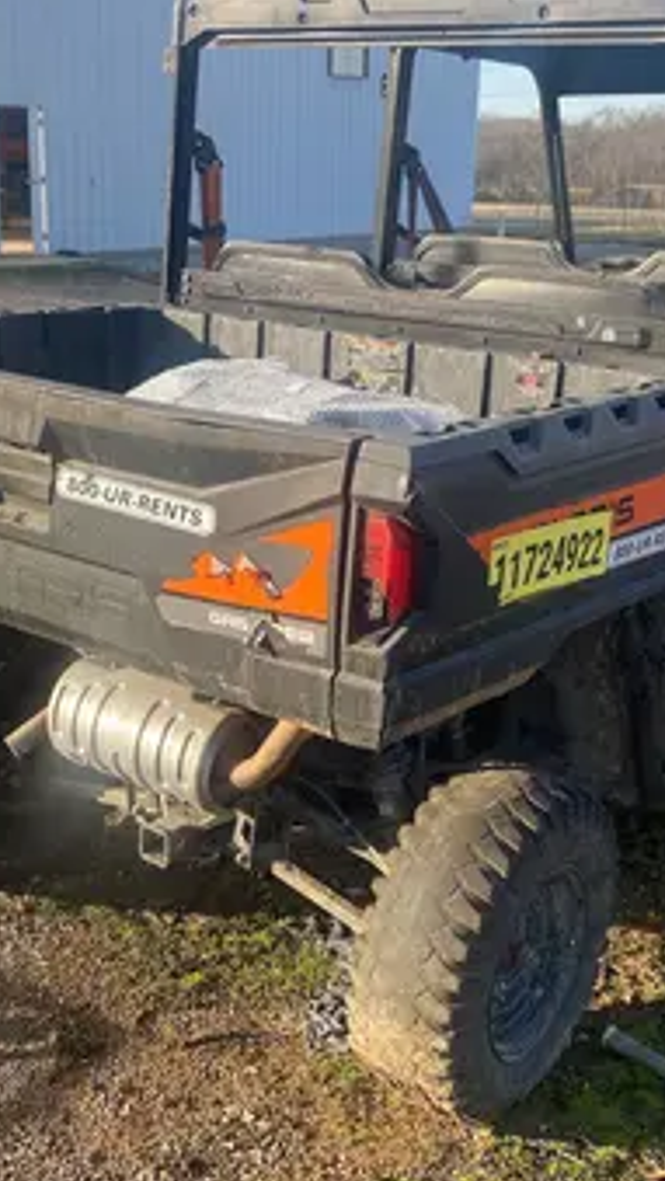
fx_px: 1440
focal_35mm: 46
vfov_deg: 44.5
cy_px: 545
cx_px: 296
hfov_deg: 26.0
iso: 32
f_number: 1.8
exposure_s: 1/719
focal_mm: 4.25
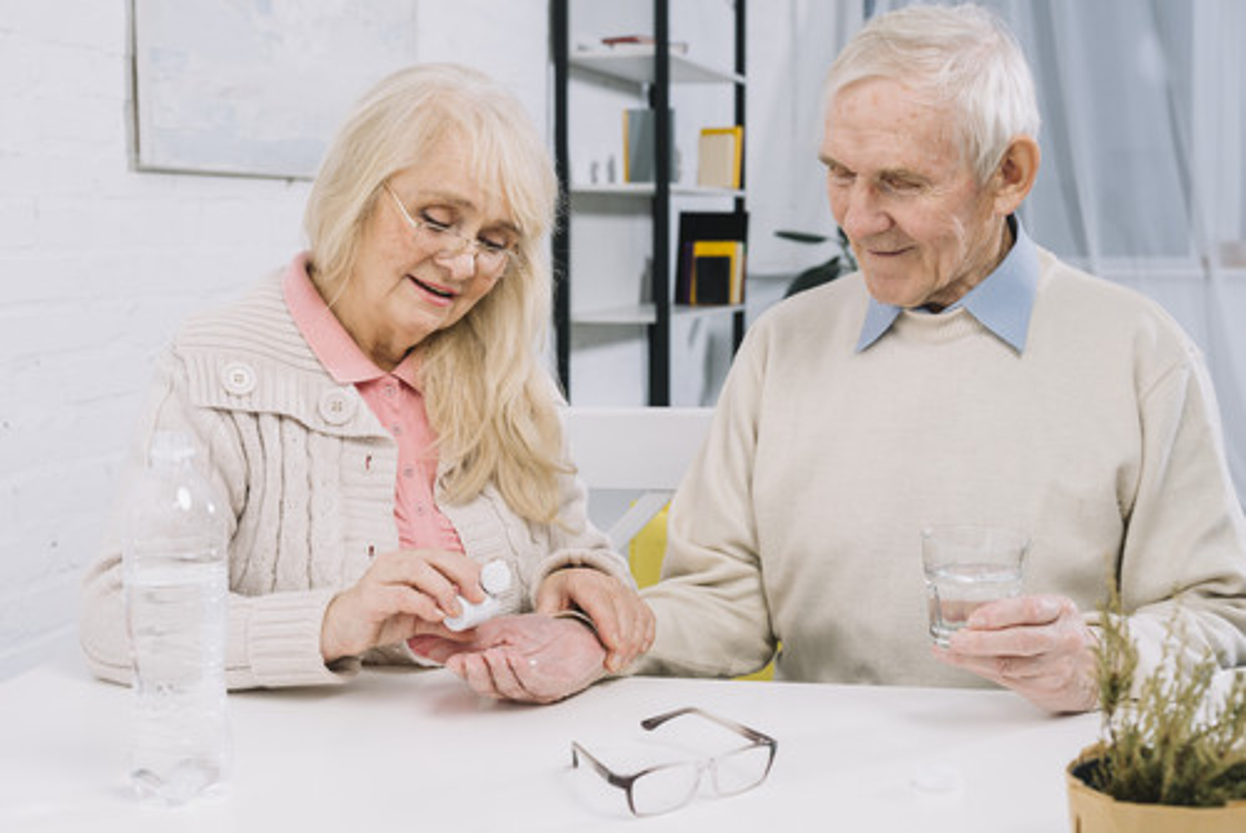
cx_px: 623
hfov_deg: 39.6
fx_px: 1731
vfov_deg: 27.0
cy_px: 416
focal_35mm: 50
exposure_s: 1/160
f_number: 6.3
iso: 100
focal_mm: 50
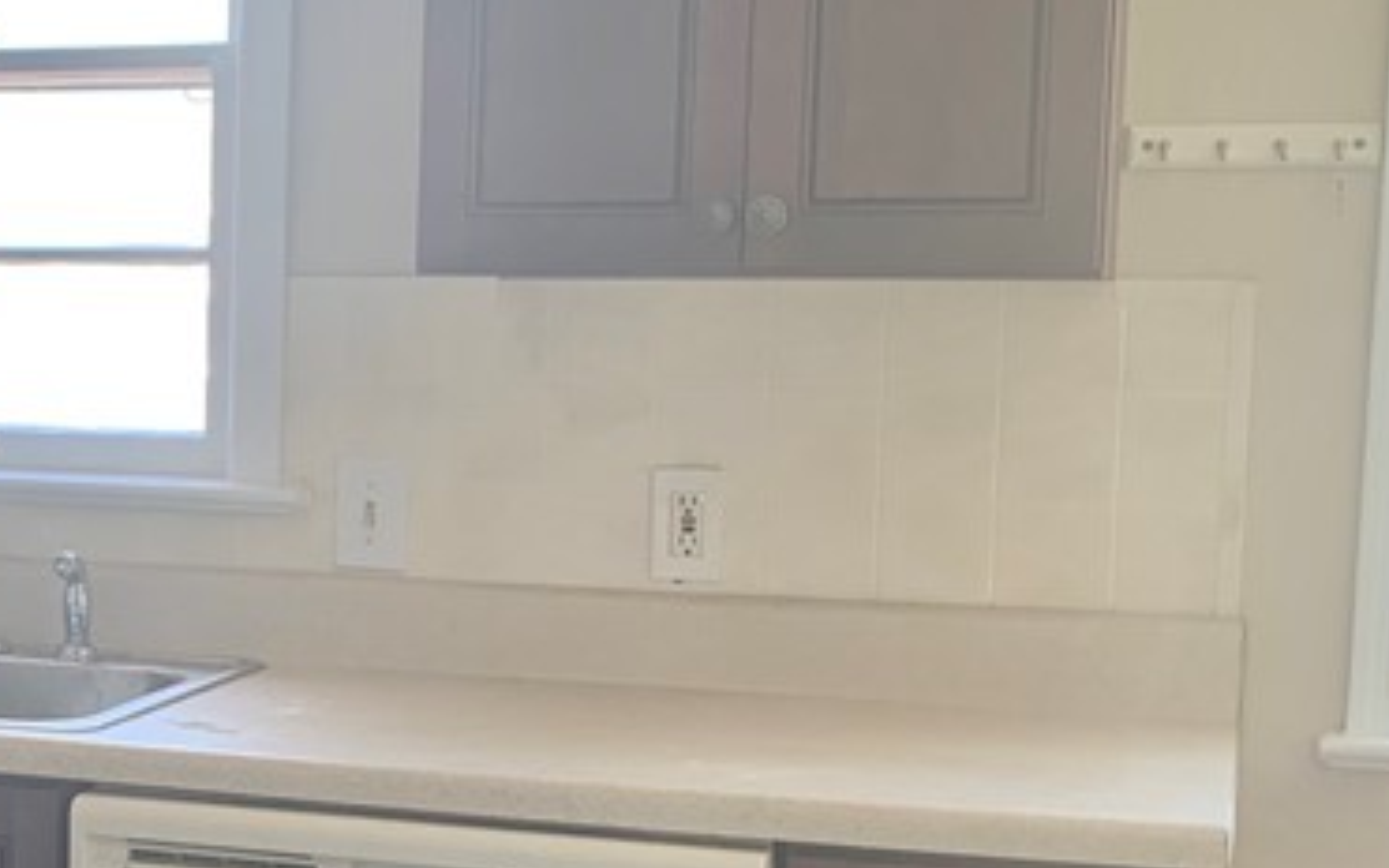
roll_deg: -1.4
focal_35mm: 76
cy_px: 610
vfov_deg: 17.1
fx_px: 2877
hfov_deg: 25.6
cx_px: -52
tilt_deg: -5.8
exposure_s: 1/73
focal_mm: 4.25
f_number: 1.8
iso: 100
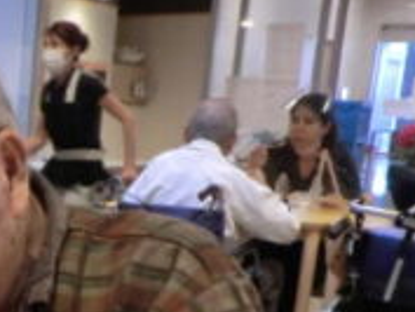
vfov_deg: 16.0
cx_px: -188
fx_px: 1056
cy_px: 389
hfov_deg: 19.6
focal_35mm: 88
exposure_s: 1/60
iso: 320
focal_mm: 4.7
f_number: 2.8
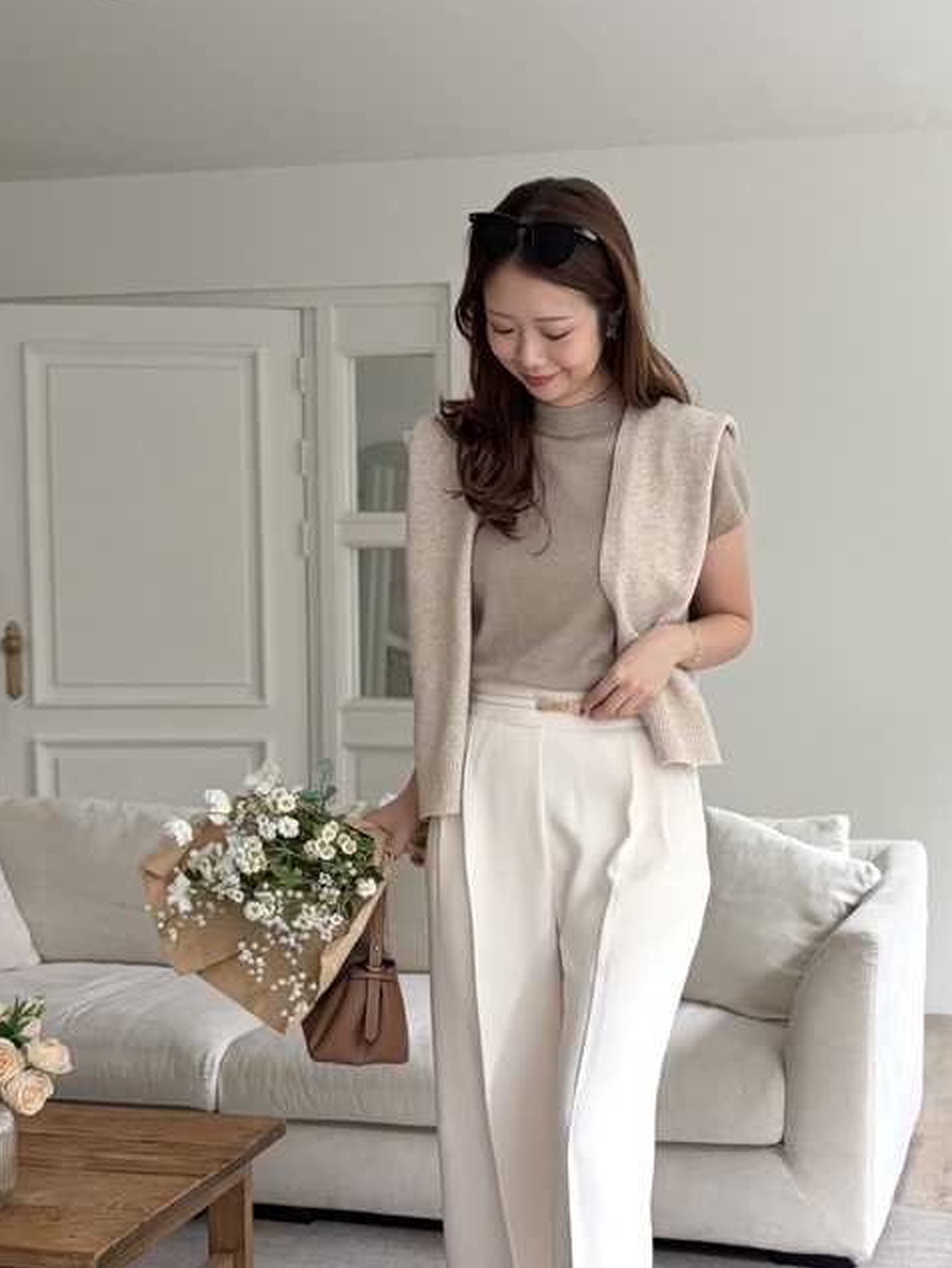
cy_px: 734
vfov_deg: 45.6
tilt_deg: -4.4
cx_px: 492
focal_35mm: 41
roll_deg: -0.4
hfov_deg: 35.2
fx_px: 1502
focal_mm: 5.96
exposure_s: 1/121
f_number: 1.6
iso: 125
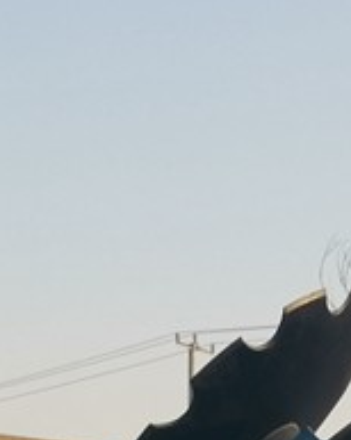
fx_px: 2237
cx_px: 185
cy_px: 812
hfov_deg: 9.0
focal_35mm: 172
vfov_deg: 10.5
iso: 50
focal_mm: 5.58
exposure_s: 1/796
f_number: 1.8
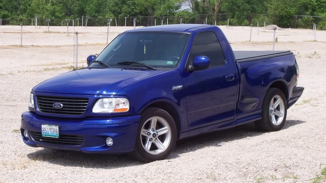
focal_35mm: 90
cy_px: 93
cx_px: 164
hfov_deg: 23.7
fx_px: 778
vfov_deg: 13.5
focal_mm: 13.5
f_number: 8
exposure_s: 1/250
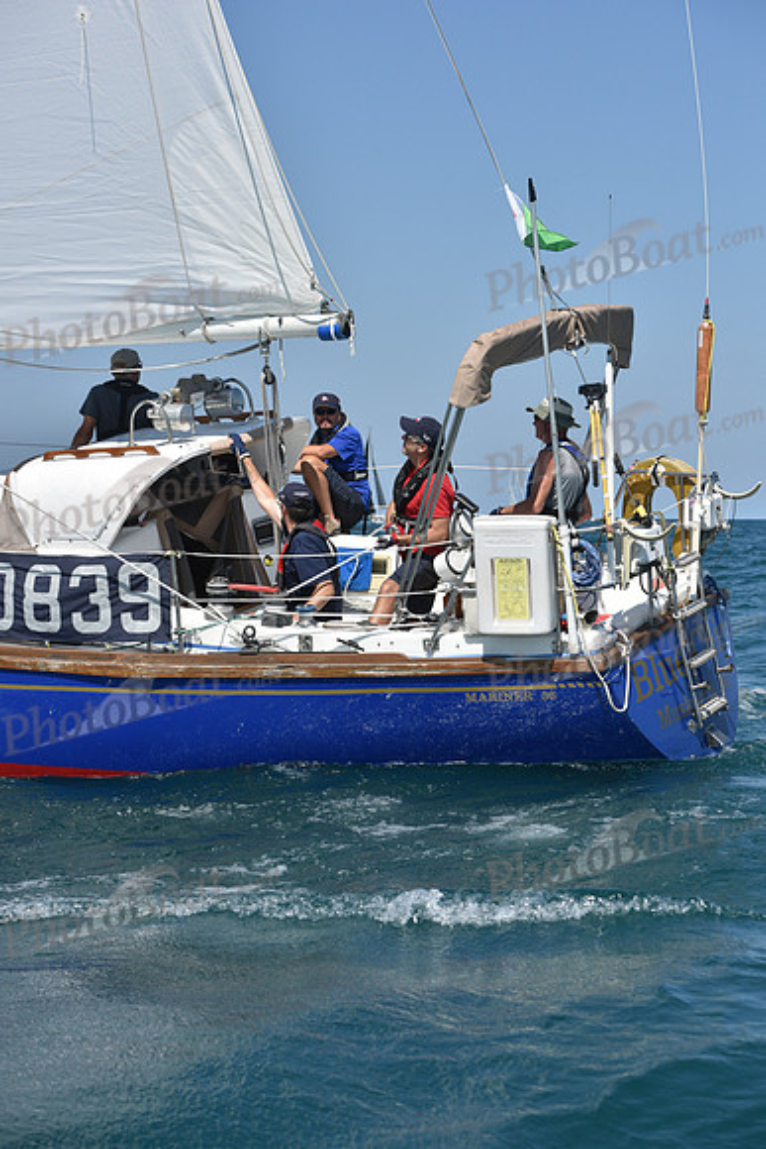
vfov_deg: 26.0
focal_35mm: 78
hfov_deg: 17.5
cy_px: 574
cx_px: 383
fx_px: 2488
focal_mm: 78
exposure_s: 1/1600
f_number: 7.1
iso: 250
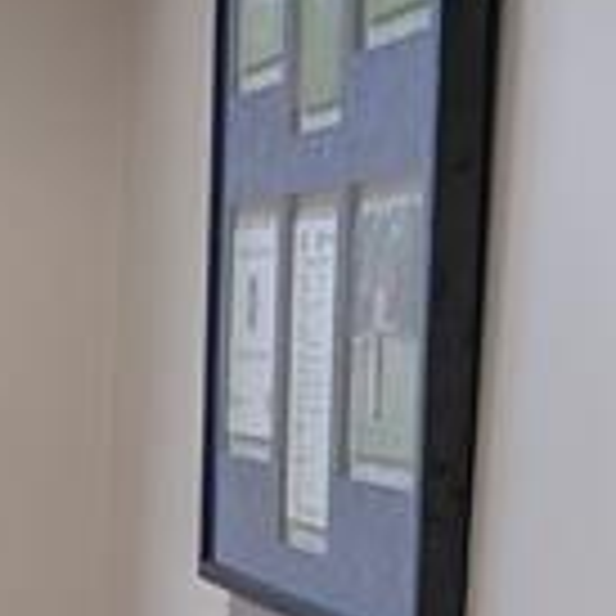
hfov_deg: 9.2
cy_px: 1021
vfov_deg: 9.4
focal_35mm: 179
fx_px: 3604
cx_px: -603
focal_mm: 4.38
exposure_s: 1/60
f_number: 1.73
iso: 72
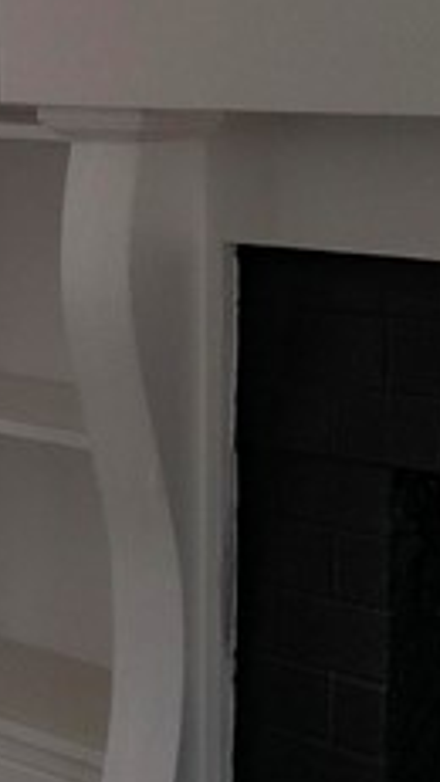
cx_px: -435
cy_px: 102
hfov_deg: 9.7
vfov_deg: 18.2
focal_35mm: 116
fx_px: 2405
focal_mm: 12
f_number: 4.5
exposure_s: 1/200
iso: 200
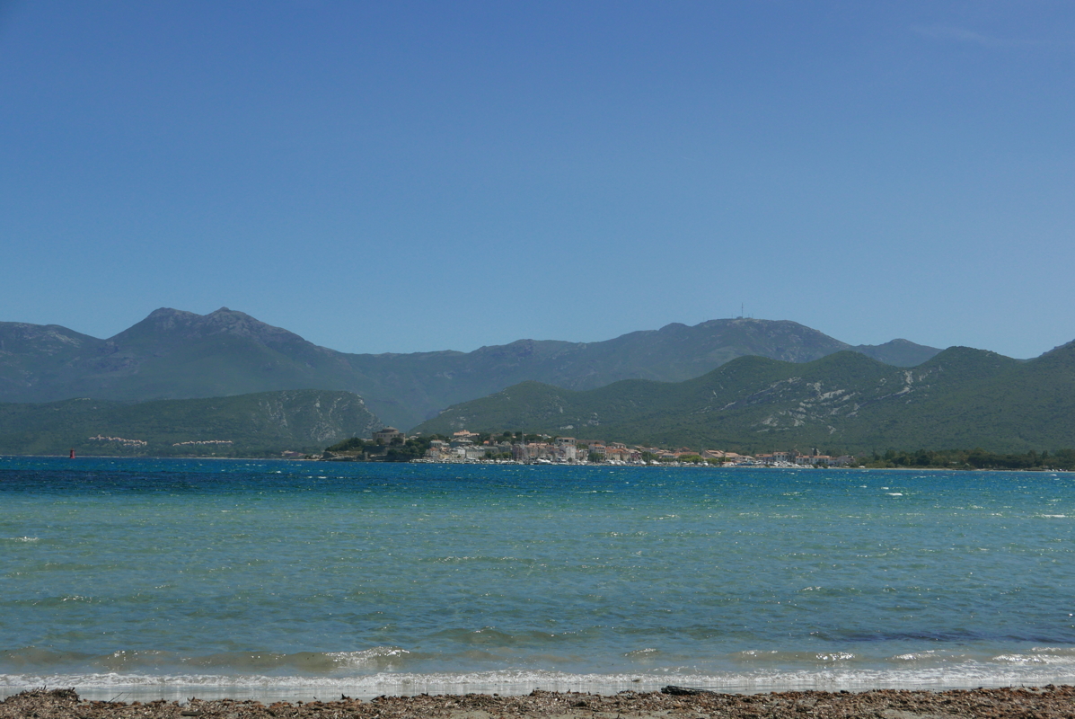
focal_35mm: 50
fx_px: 1494
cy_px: 360
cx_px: 538
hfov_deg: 39.6
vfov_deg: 27.0
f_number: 5.6
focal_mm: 22.7
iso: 200
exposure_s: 1/1600
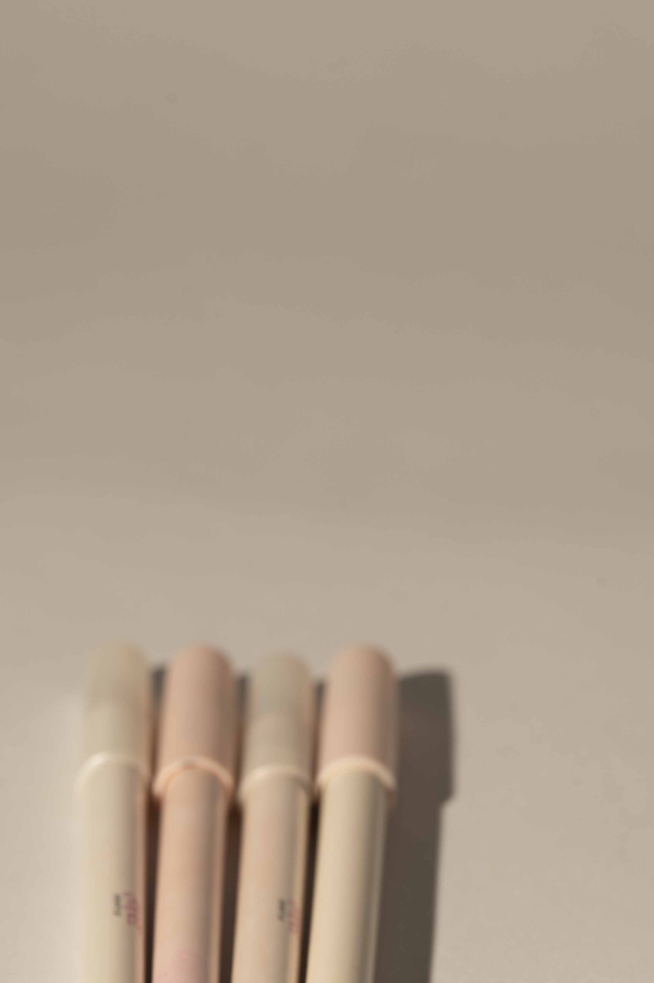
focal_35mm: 340
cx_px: 219
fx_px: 9278
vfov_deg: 6.1
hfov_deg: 4.0
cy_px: 692
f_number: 11
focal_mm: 200
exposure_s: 1/50
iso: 125
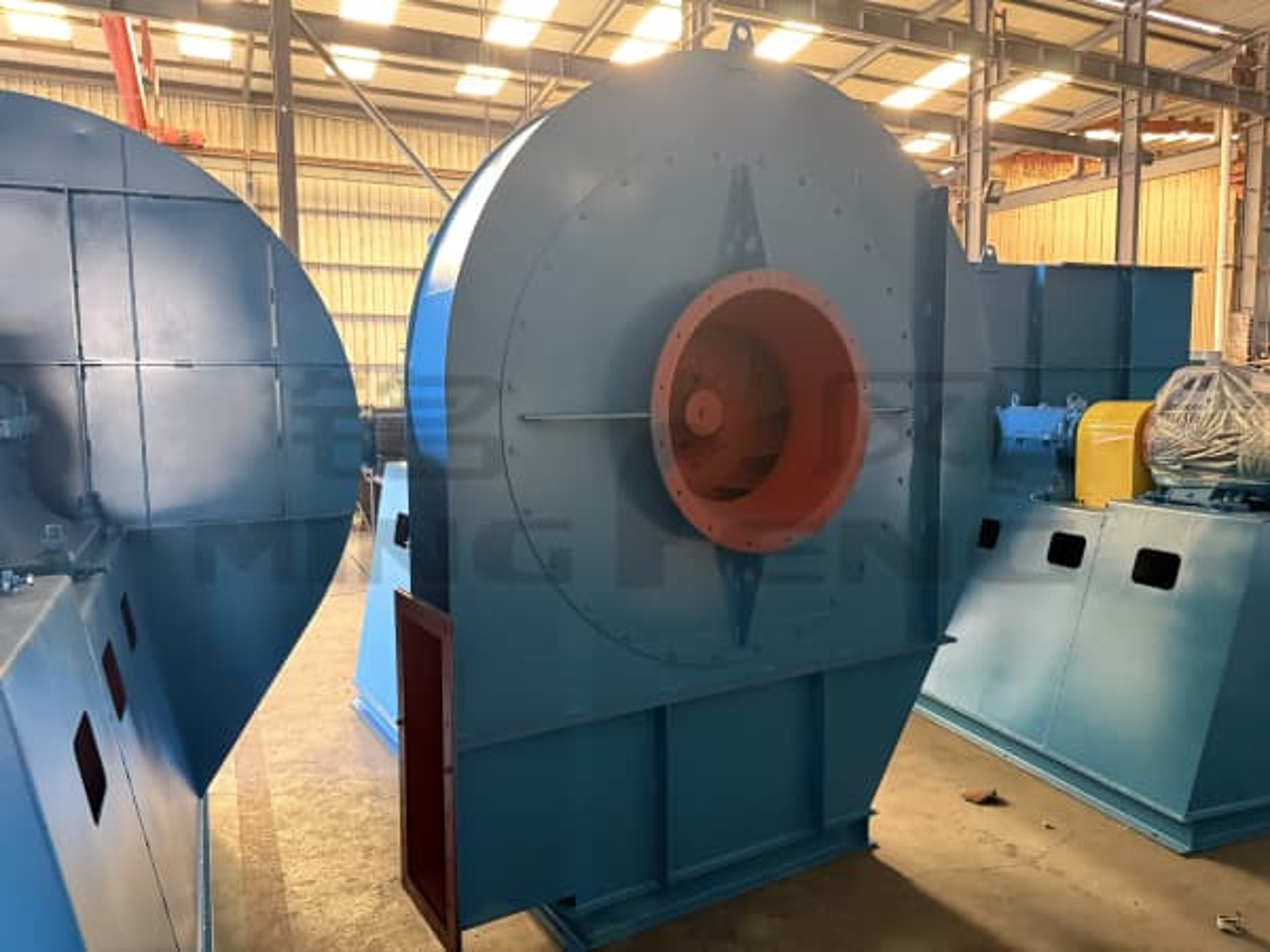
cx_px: 635
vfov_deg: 56.8
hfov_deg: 71.6
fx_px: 881
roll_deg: +0.0
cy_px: 476
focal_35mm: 24
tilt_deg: -4.8
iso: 1000
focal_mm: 6.76
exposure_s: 1/30
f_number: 1.78
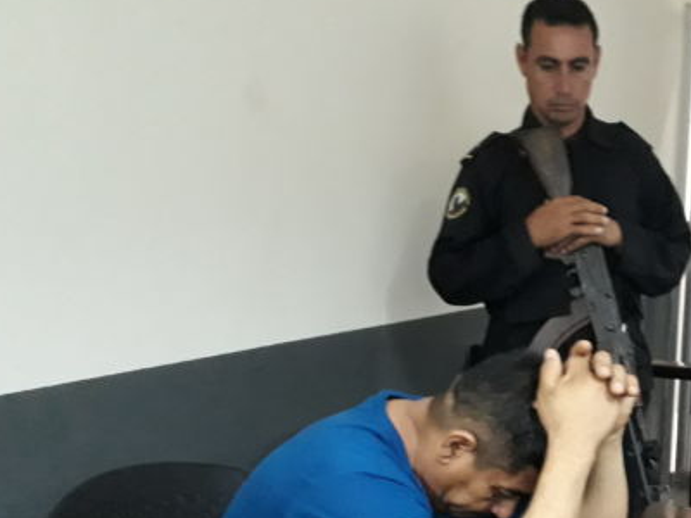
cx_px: 604
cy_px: 421
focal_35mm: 51
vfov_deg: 27.9
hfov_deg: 35.6
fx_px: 1018
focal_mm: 3.6
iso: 800
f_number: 1.9
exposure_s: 1/15
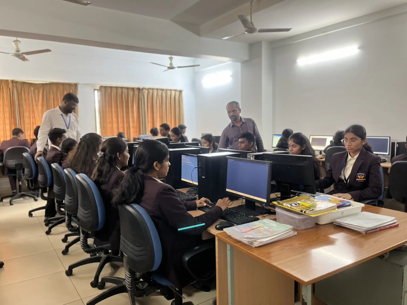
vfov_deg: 53.1
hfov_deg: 67.3
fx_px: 306
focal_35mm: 26
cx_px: 204
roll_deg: +1.2
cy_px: 152
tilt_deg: -5.7
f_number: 1.6
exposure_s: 1/50
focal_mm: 5.1
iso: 200
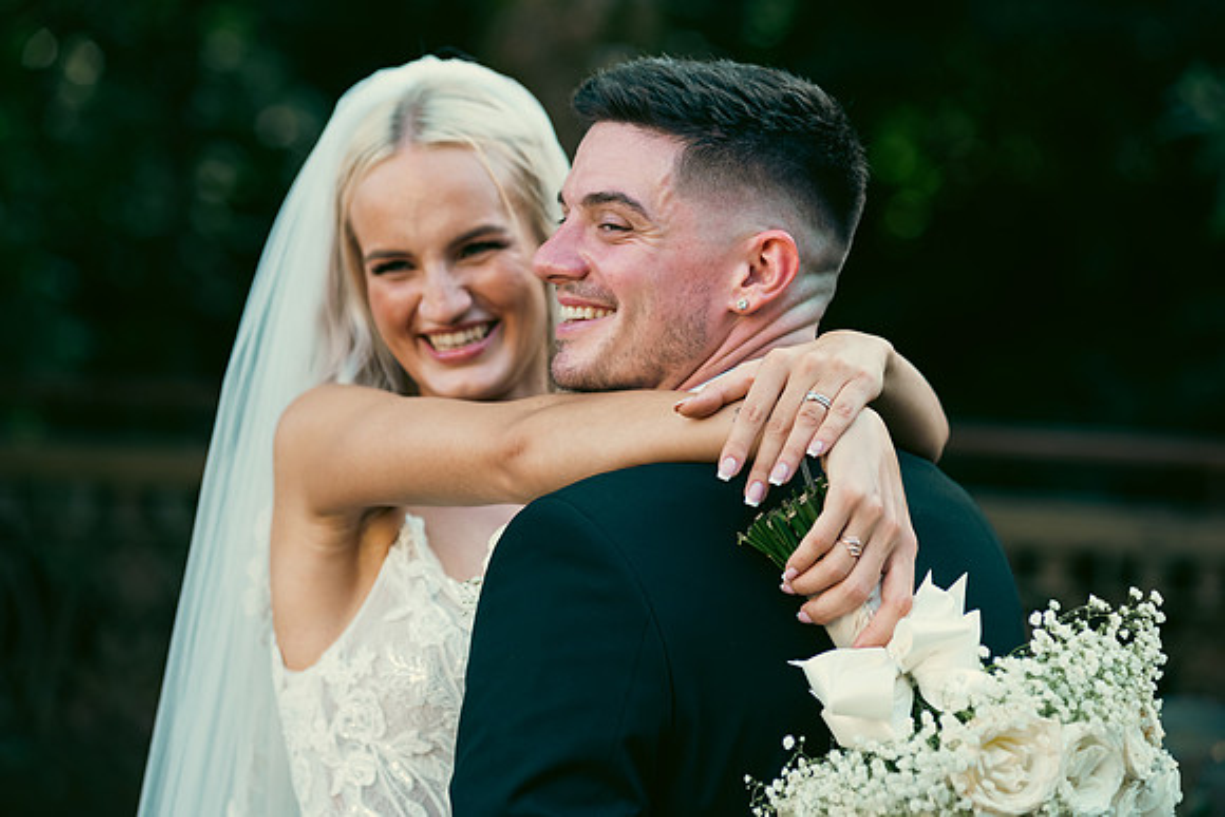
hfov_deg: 16.4
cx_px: 612
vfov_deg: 11.0
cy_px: 408
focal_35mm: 125
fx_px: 4254
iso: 200
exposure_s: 1/200
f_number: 3.5
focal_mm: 125
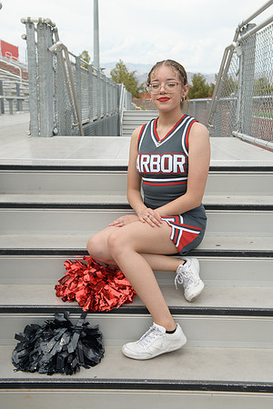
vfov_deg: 41.1
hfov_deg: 28.1
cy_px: 204
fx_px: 546
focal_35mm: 48
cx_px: 136
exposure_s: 1/1250
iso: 800
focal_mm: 48
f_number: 5.6
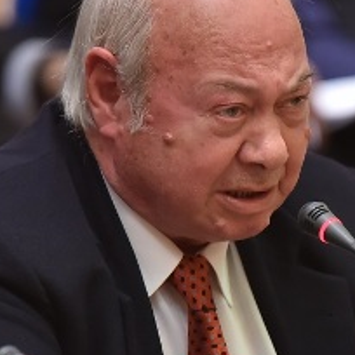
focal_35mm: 673
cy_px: 207
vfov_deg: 2.6
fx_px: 7809
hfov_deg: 2.6
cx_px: 243
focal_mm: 200
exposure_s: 1/400
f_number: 2.8
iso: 1600
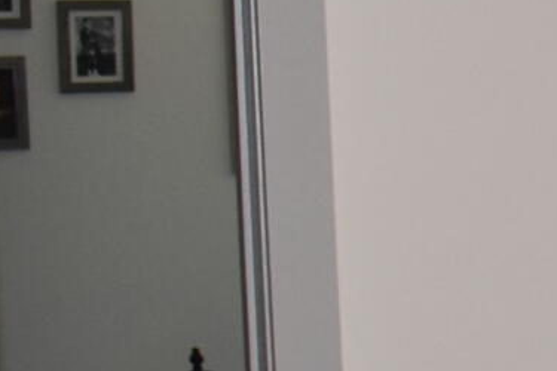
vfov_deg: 6.4
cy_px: 230
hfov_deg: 8.1
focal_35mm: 216
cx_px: 1675
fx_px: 3342
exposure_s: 1/80
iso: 800
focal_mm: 18
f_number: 4.5
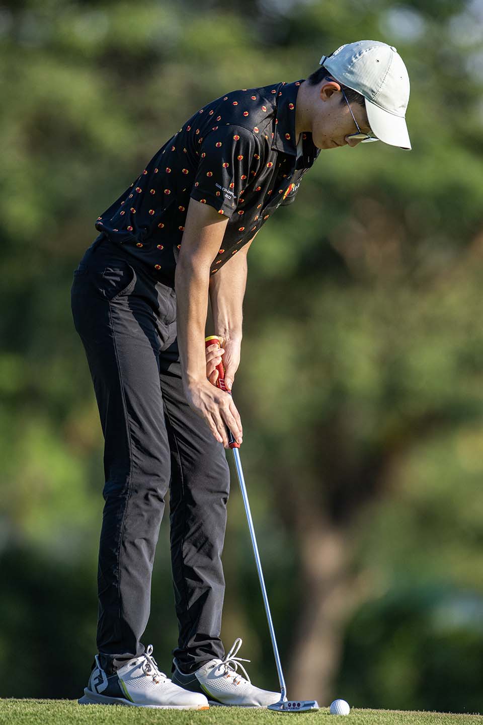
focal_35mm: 400
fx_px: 8049
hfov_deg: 3.4
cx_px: 242
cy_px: 362
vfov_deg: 5.2
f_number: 4.5
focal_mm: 400
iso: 1000
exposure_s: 1/2500
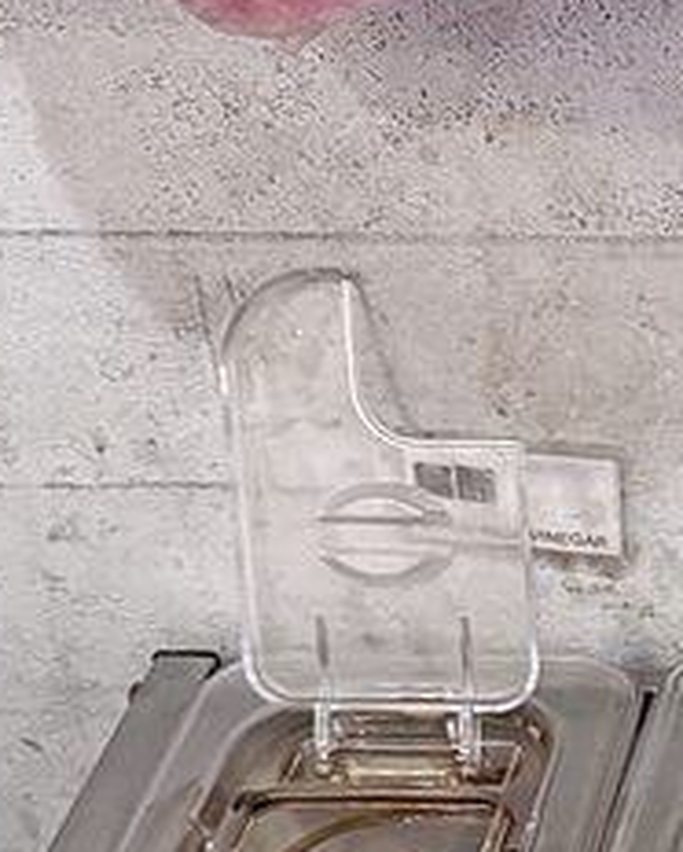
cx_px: 1197
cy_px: 1003
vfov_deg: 18.1
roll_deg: +1.1
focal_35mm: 101
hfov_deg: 13.8
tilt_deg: -41.2
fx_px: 2549
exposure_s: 1/60
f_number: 1.78
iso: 800
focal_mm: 6.76
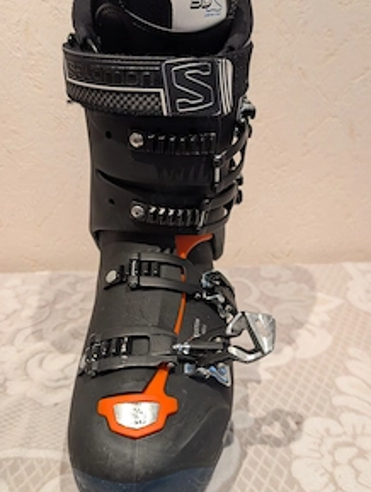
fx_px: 470
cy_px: 243
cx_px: 189
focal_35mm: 33
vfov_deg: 55.3
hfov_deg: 43.1
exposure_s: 1/100
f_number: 1.68
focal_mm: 6.9
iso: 373
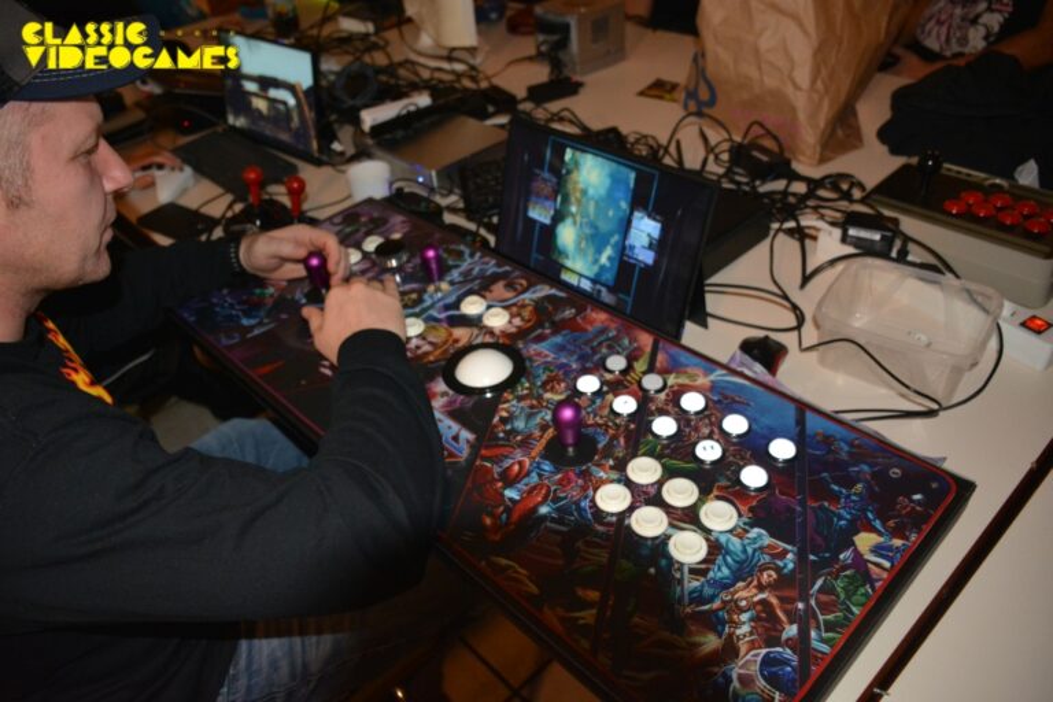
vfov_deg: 47.9
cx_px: 526
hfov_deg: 67.4
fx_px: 790
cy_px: 351
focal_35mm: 27
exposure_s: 1/60
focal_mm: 18
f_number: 3.5
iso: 1100
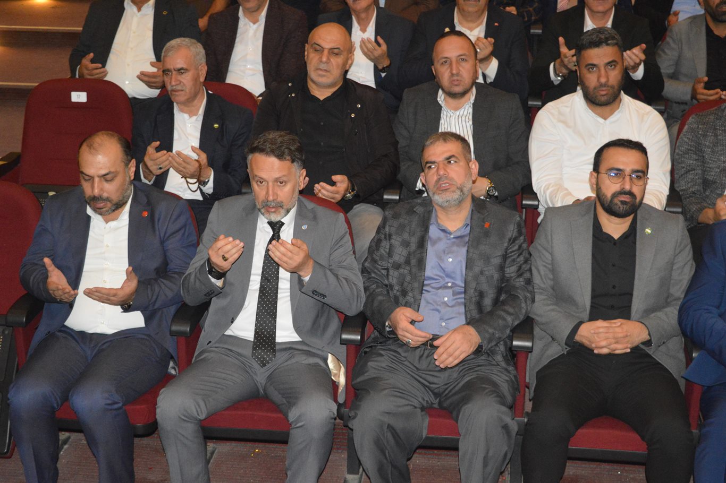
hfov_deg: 31.9
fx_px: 1270
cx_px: 363
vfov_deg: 21.6
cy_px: 242
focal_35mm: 63
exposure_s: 1/60
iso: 3200
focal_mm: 42
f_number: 5
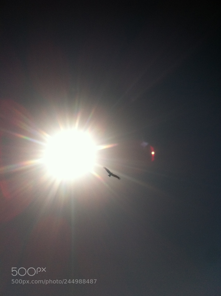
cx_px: 110
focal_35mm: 35
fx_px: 299
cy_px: 148
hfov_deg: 40.6
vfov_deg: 52.7
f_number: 2.8
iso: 125
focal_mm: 3.85
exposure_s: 1/30165
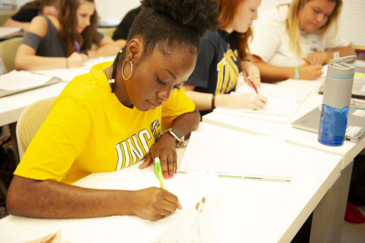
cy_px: 122
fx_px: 406
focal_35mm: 40
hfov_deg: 48.5
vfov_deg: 33.4
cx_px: 182
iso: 400
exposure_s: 1/60
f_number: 2.8
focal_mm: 40
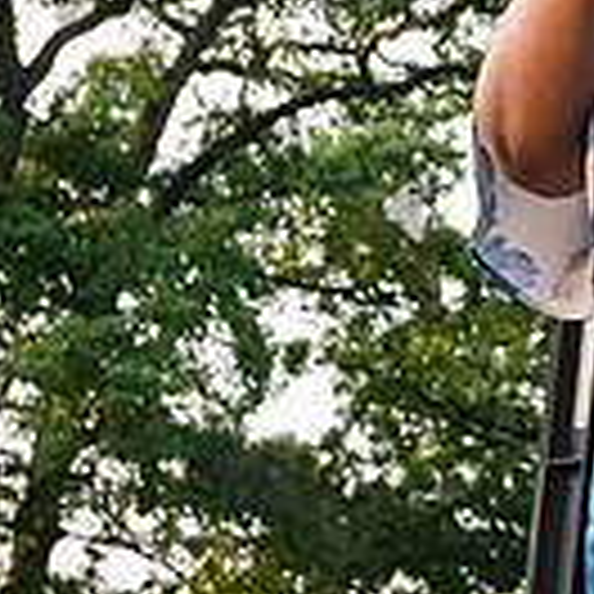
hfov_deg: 9.1
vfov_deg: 9.4
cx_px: 1013
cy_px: -20
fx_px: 3572
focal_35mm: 184
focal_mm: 40
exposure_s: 1/500
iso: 2000
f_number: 4.5
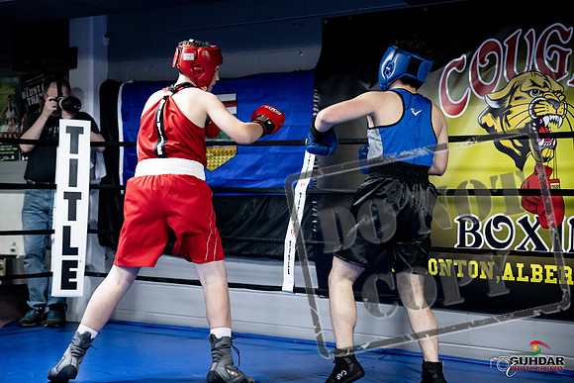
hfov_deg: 28.8
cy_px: 192
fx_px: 1116
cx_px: 287
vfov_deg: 19.5
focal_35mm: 70
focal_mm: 70
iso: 8000
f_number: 2.8
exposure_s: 1/1000
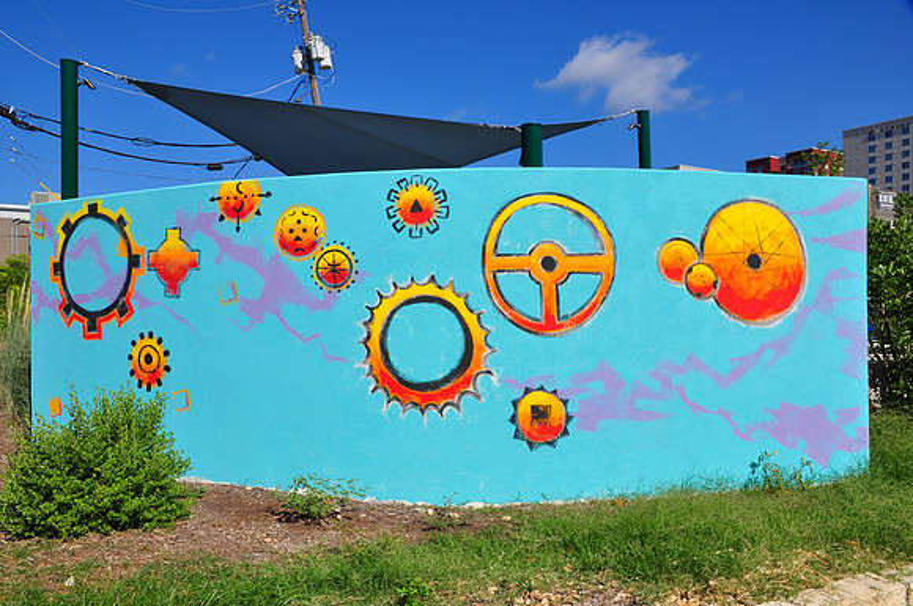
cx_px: 456
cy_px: 303
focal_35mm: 30
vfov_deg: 43.5
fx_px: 760
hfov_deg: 62.0
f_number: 20
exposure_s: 1/160
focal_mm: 20
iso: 200
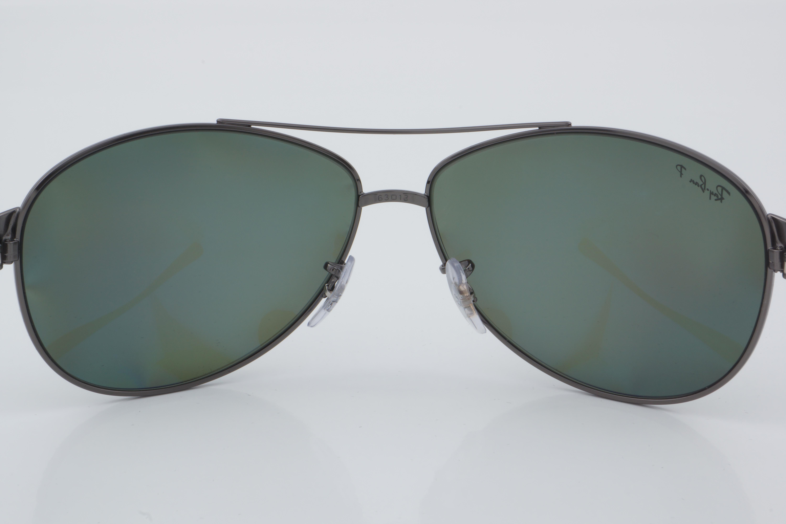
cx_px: 393
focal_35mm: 82
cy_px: 262
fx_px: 1801
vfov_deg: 16.6
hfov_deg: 24.6
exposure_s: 1/4
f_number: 32
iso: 100
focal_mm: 55
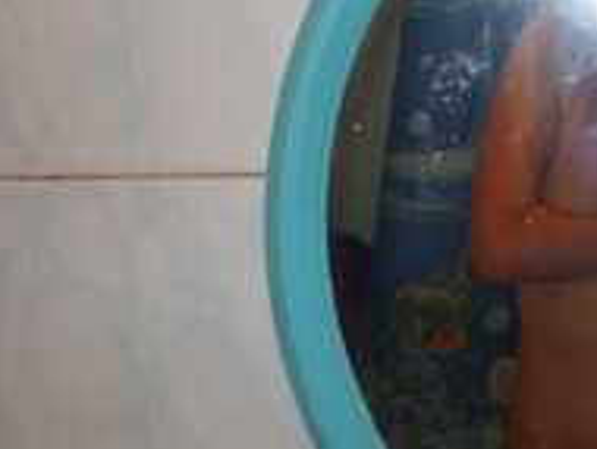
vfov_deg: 20.5
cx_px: 625
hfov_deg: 25.7
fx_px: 1226
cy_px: 75
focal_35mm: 71
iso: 100
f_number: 3.3
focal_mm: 5.2
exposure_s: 1/30
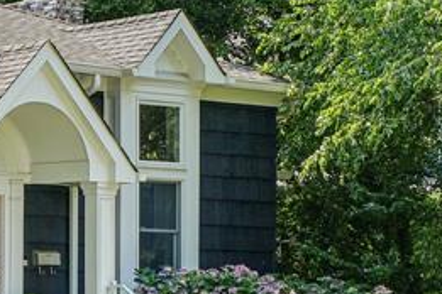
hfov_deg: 11.8
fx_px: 2026
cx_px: -252
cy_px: 329
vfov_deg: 8.3
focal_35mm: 165
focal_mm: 28
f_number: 8
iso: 200
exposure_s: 1/100
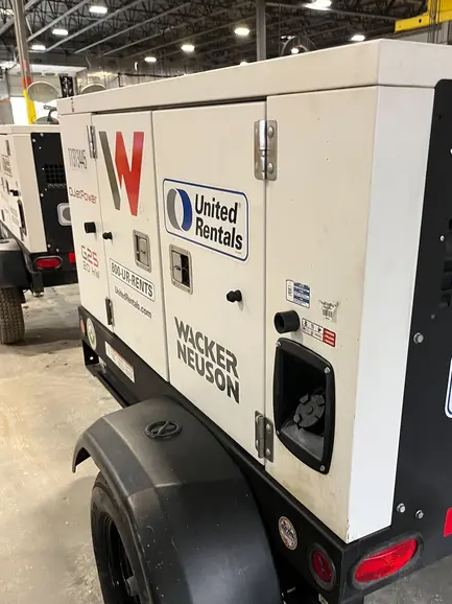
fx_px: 575
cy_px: 374
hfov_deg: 42.8
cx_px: 266
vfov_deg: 54.8
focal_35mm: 33
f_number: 1.6
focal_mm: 5.1
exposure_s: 1/60
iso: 200
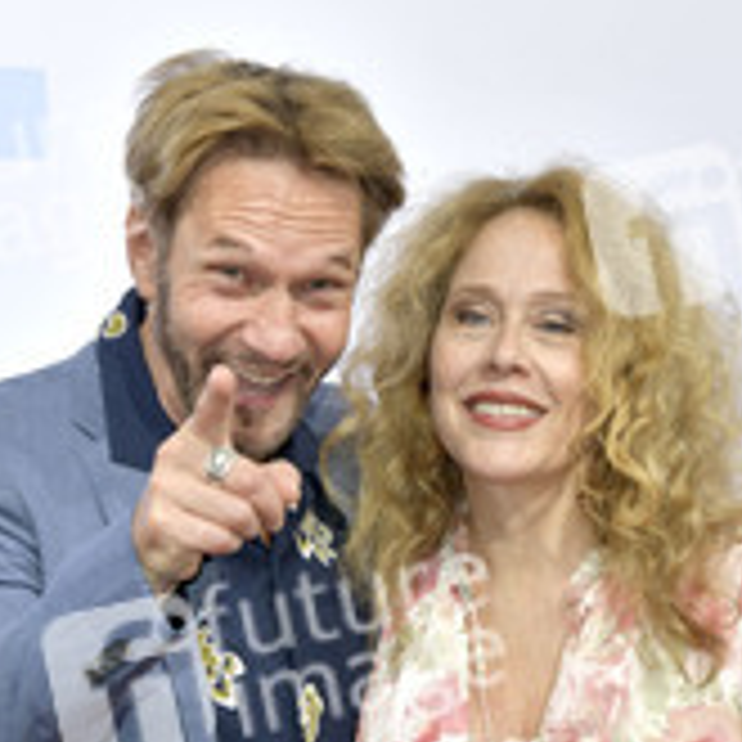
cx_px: 405
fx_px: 2401
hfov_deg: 17.6
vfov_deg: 16.8
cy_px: 886
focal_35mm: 99
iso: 320
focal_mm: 48
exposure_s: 1/160
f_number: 7.1
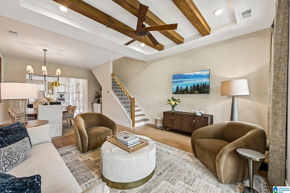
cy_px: 96
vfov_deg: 81.2
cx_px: 145
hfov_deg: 104.3
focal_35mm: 14
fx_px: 113
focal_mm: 14
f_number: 8
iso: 400
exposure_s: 1/15
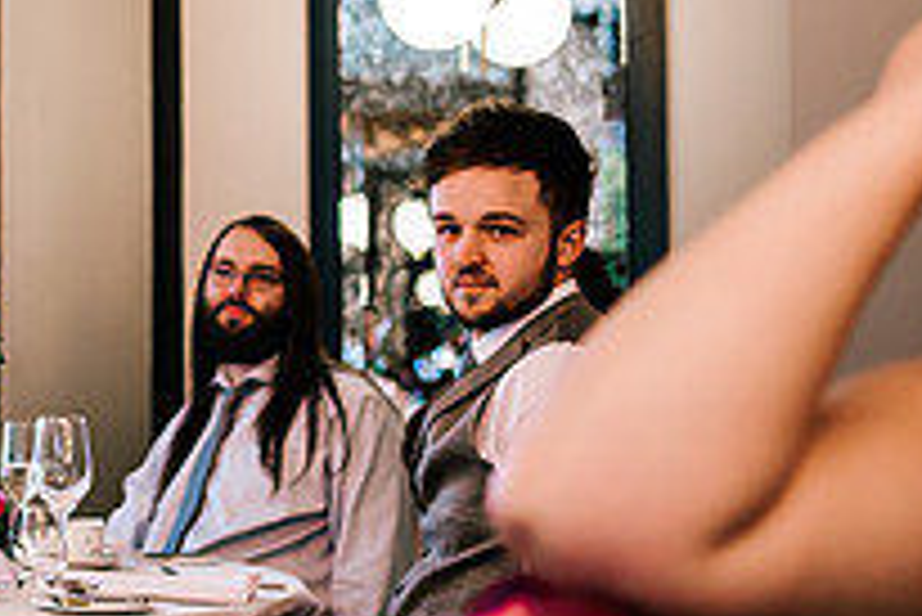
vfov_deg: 13.7
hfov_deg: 18.9
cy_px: 146
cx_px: -270
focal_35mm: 100
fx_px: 2563
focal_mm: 35
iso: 640
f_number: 1.4
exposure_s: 1/250
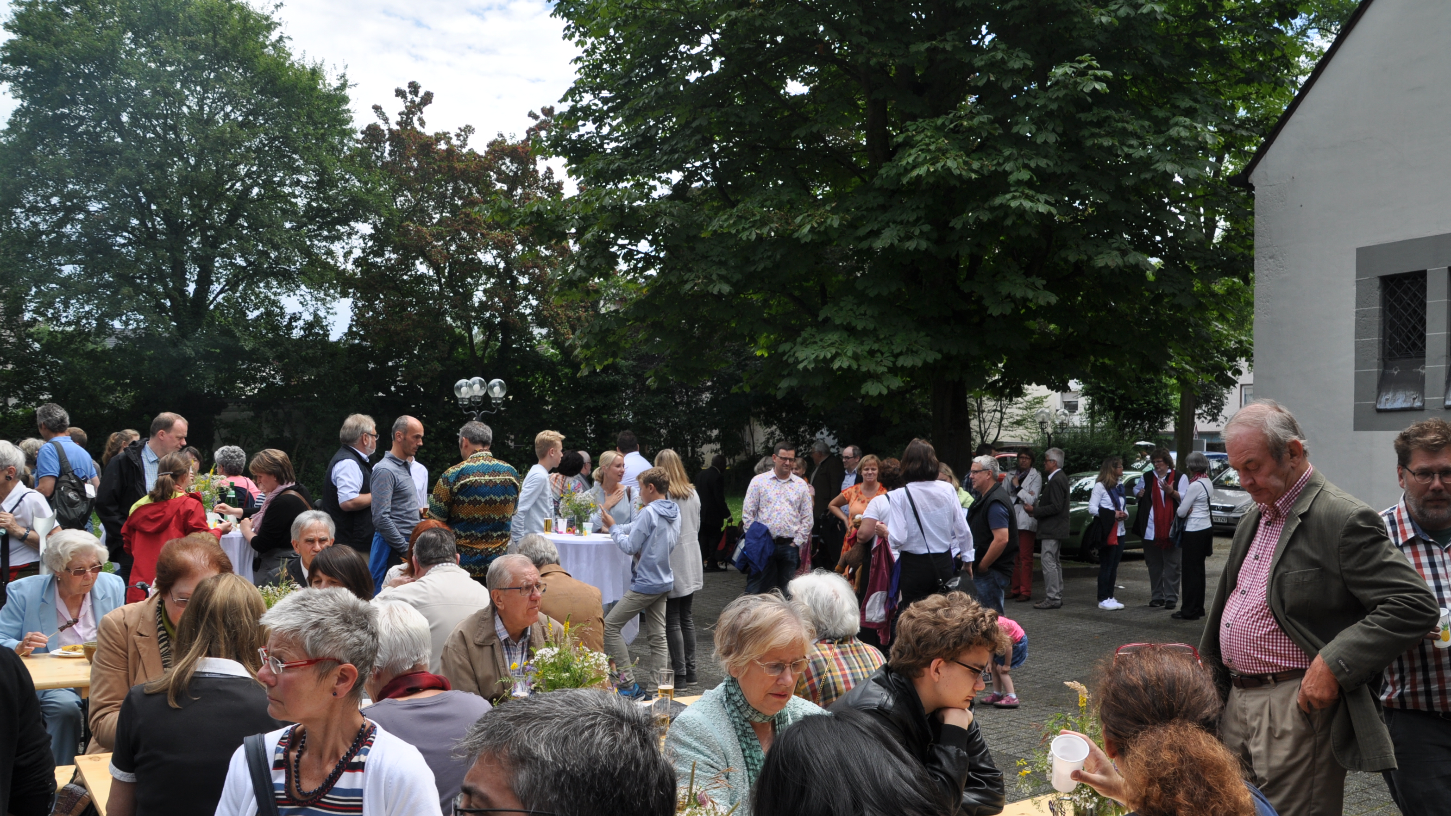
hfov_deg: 66.1
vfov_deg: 40.0
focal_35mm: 29
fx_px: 1116
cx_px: 737
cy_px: 481
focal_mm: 18
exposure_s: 1/320
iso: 200
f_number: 9
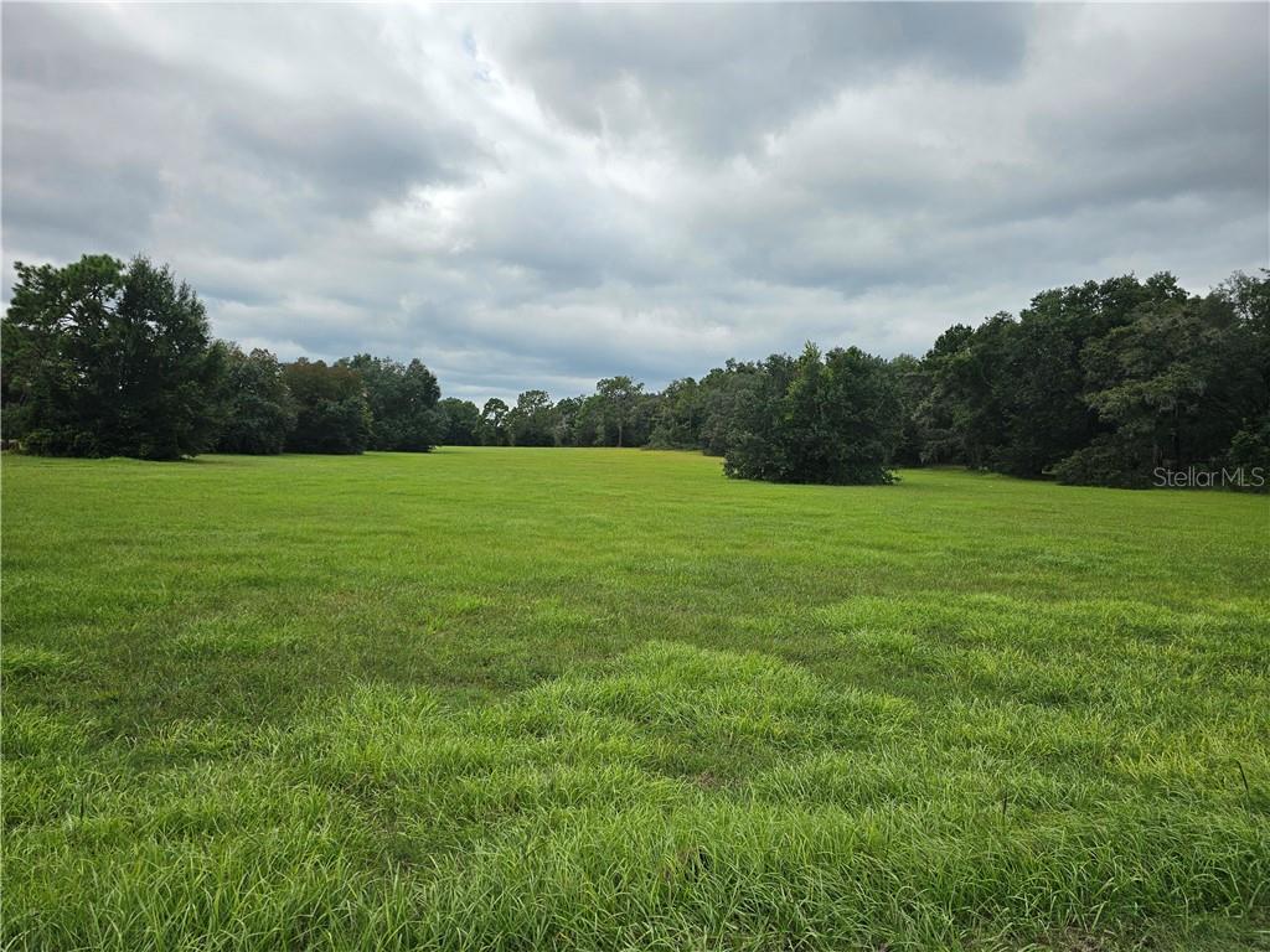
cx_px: 635
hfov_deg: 73.9
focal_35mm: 23
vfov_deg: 58.9
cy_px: 476
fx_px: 844
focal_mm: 6.3
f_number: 1.7
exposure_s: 1/1189
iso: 10
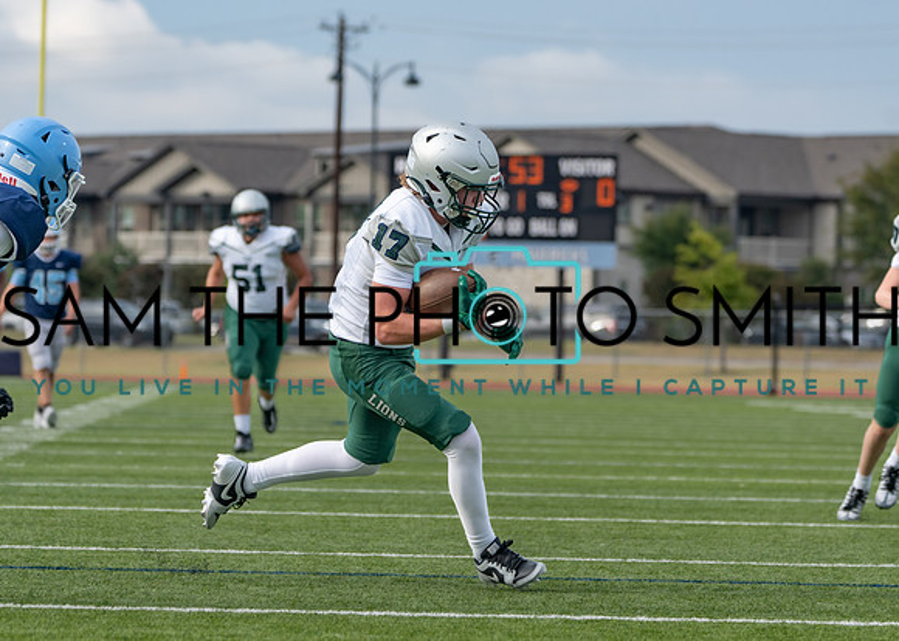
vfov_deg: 6.4
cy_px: 326
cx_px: 464
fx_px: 5761
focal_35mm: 226
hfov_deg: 8.9
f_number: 5.6
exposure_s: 1/1250
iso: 320
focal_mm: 175
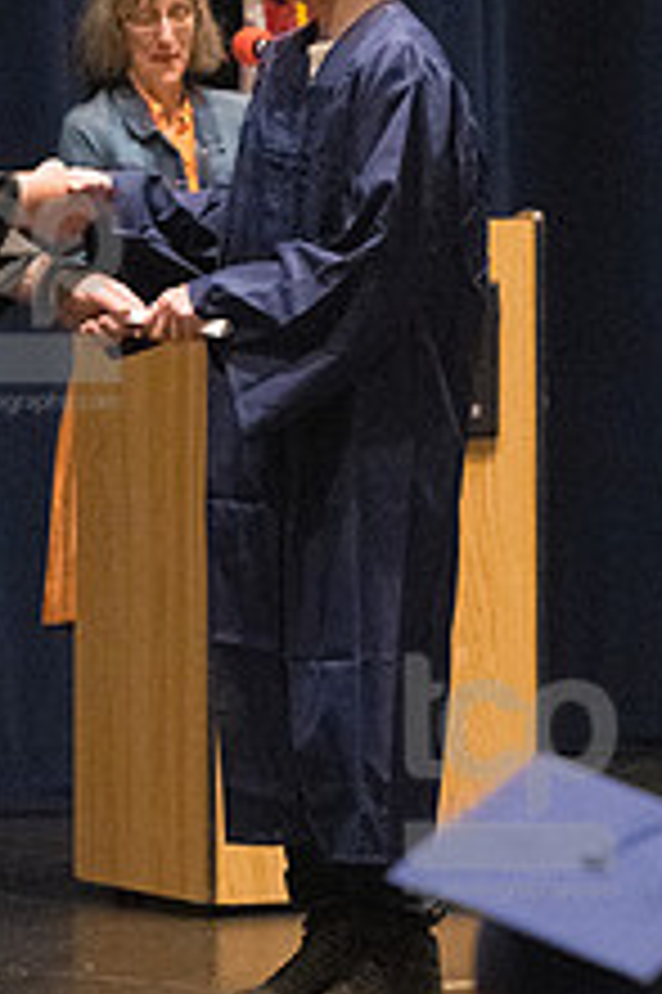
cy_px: 288
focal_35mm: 411
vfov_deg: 5.0
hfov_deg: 3.3
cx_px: 16
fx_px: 11354
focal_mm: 135
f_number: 4.5
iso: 8000
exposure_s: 1/250
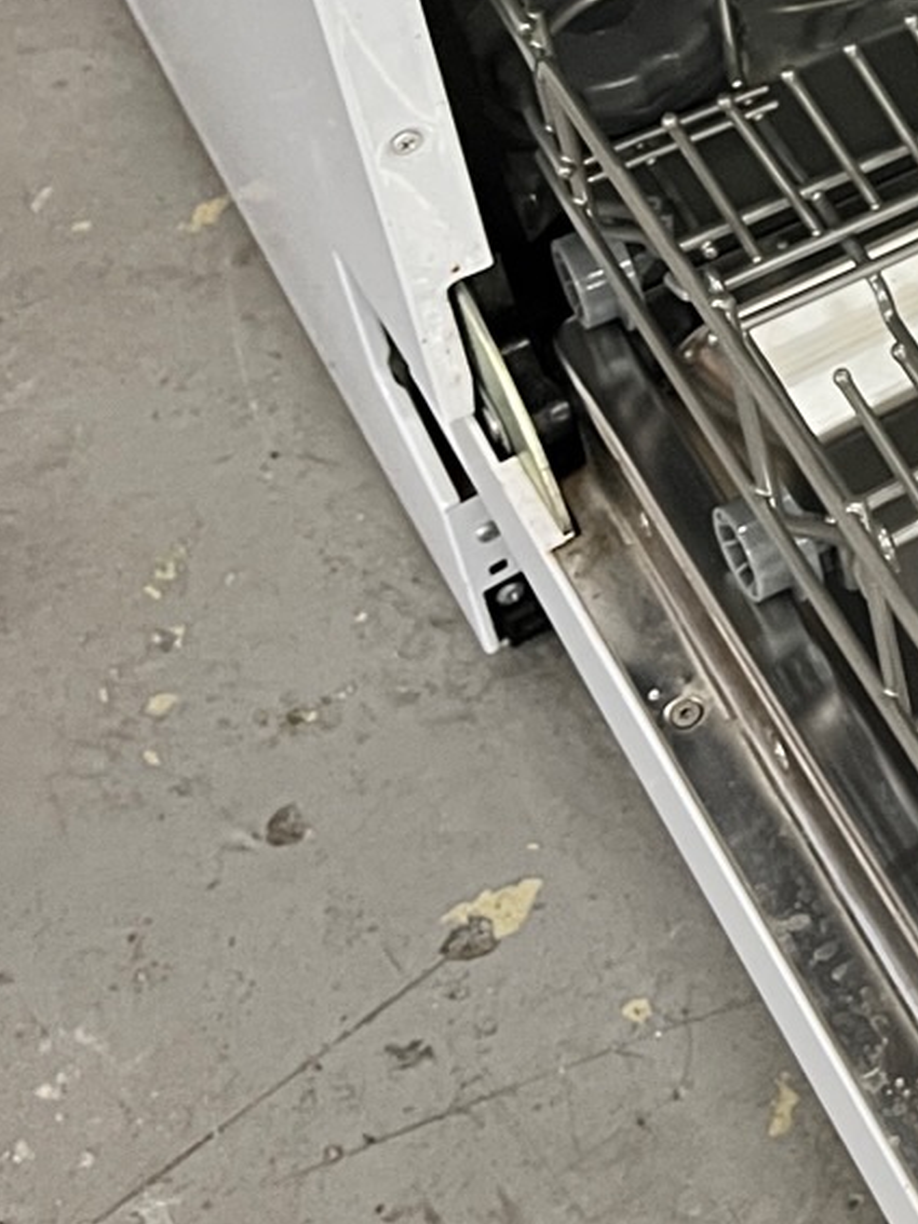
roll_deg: -2.3
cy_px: -256
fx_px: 3325
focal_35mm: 94
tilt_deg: -40.0
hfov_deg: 14.0
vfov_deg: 19.6
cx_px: 1642
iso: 250
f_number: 1.6
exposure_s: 1/50
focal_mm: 5.1
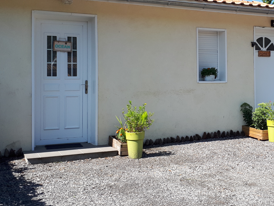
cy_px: 63
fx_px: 412
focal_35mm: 52
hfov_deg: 35.8
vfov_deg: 27.8
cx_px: 213
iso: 40
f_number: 1.9
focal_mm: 3.6
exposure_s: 1/887
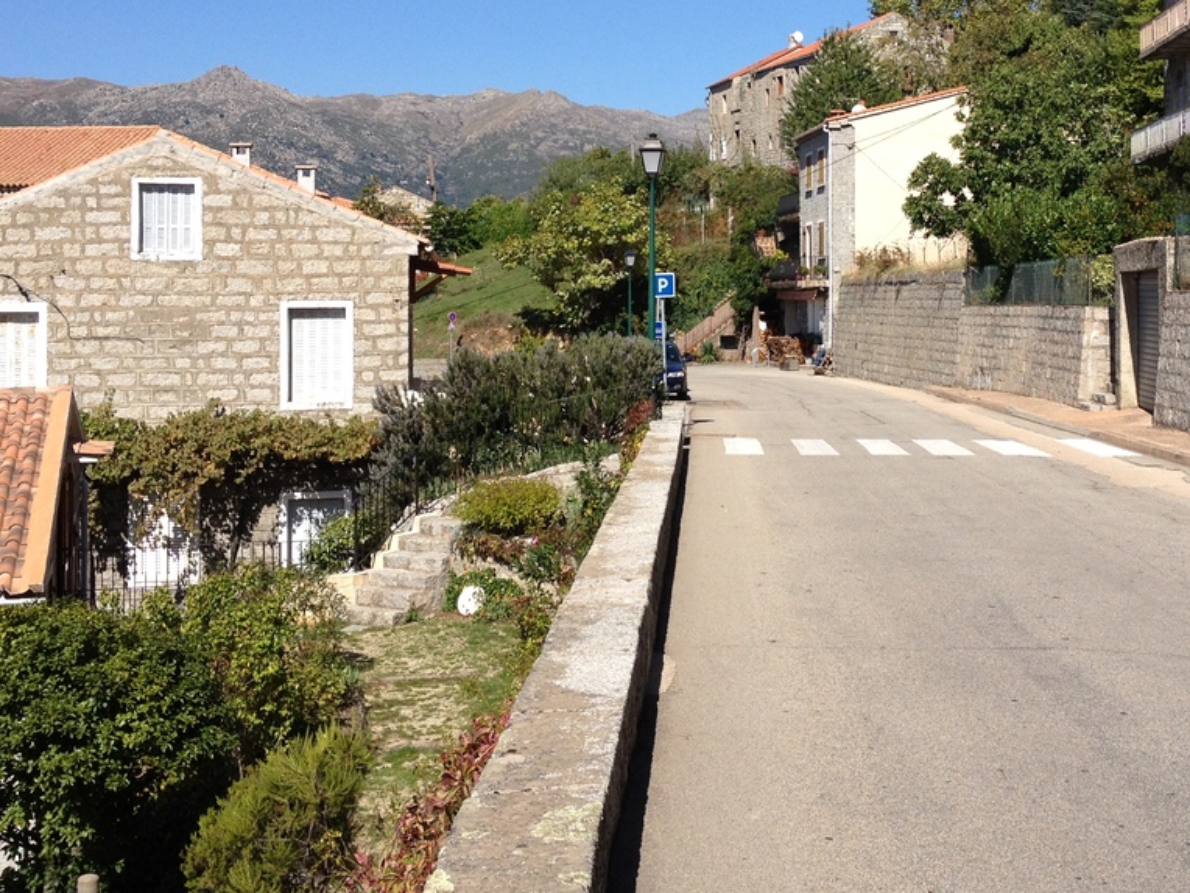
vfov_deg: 26.4
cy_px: 271
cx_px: 748
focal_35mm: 55
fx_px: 1891
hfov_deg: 34.7
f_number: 2.4
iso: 64
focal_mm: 4.28
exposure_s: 1/1905
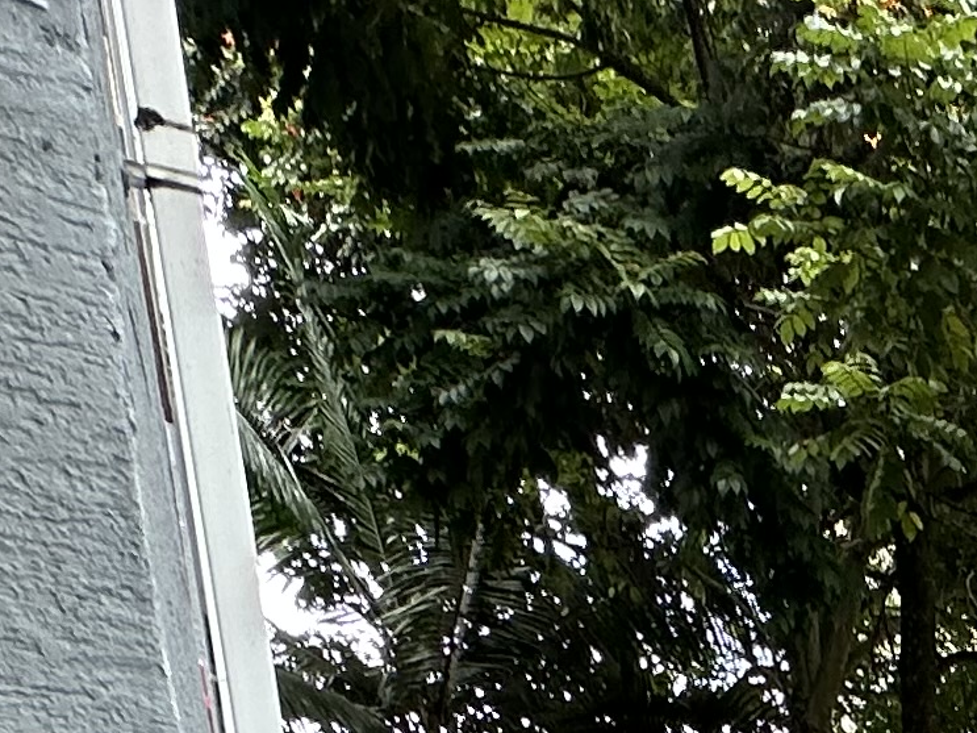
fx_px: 2145
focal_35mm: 76
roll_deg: -0.3
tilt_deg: -18.3
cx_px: 1502
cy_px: 1987
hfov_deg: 21.3
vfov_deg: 12.5
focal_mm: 2.22
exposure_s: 1/124
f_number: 2.2
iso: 40
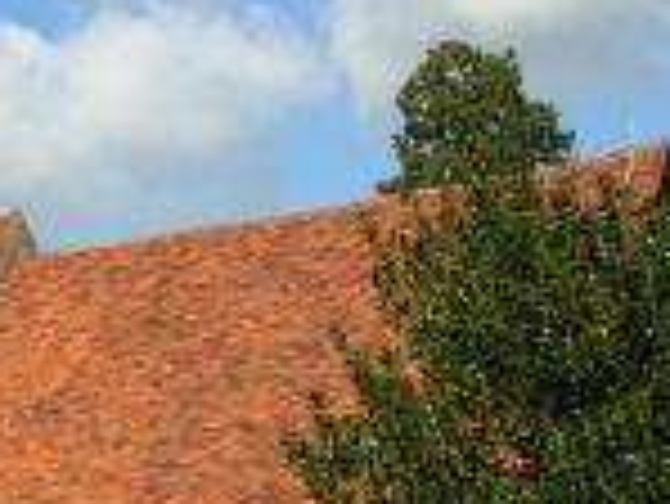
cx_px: -202
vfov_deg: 13.0
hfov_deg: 16.3
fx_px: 2208
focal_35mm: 114
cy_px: 403
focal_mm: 9.5
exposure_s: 1/174
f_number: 6.3
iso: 50
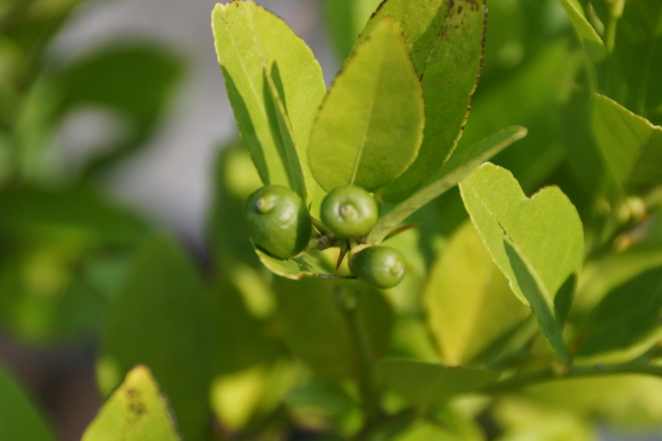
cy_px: 220
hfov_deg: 5.5
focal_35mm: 375
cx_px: 331
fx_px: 6895
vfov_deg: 3.7
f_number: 6.3
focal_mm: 250
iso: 800
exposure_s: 1/400
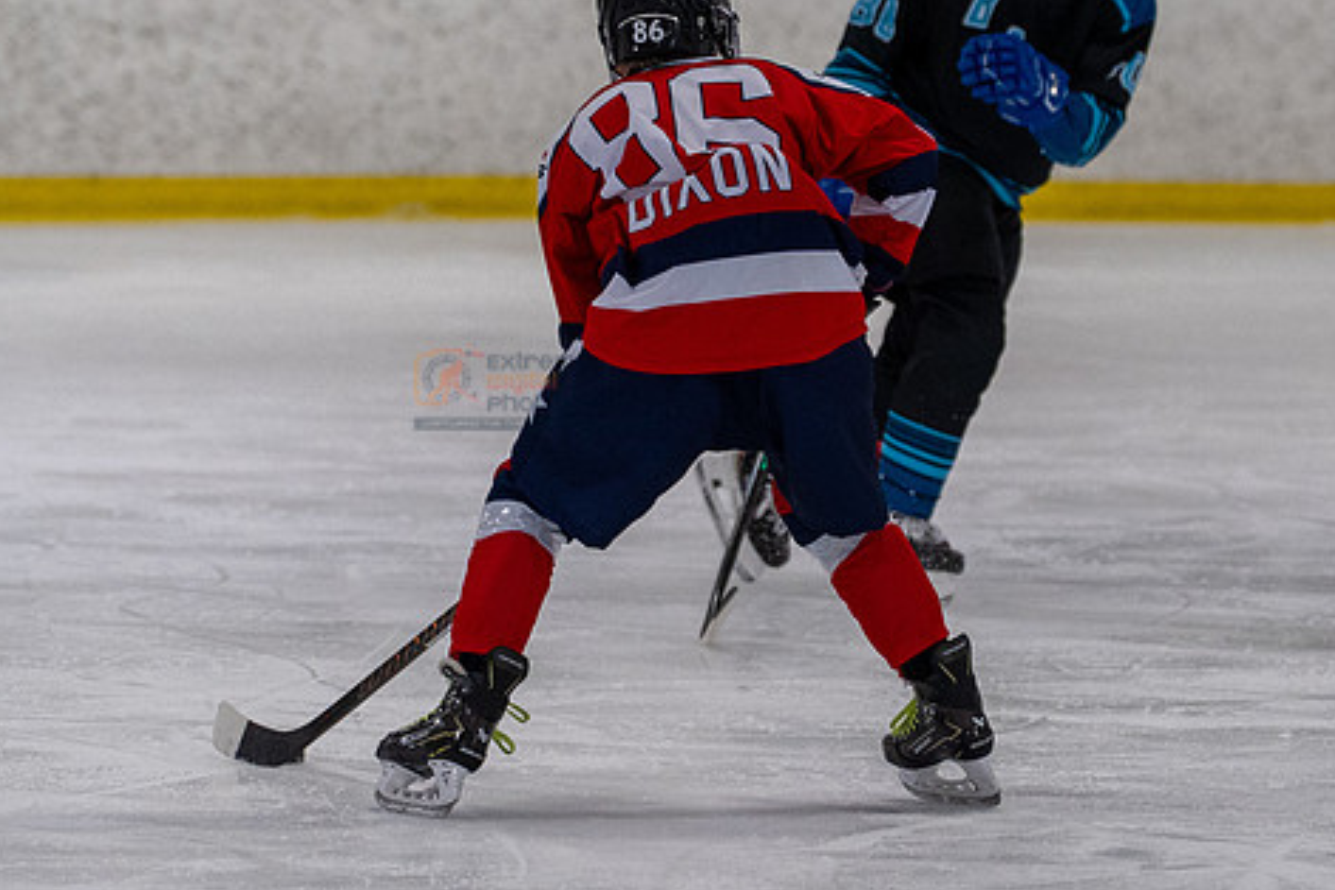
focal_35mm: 375
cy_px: 429
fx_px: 13905
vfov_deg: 3.7
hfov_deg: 5.5
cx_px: 814
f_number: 3.2
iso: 2000
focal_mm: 150
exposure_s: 1/800
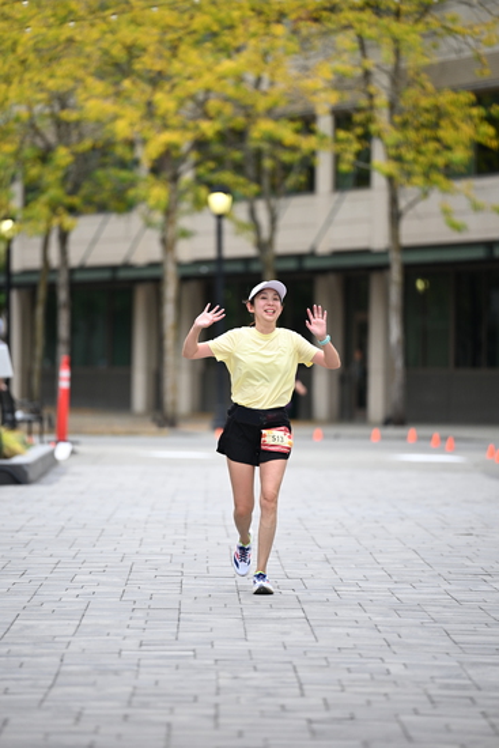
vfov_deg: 10.3
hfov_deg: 6.9
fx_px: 4155
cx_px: 250
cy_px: 374
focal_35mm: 200
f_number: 2.8
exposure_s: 1/2000
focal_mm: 200
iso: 640
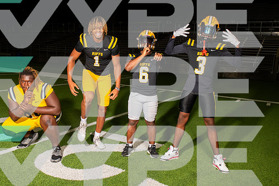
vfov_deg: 35.1
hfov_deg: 50.5
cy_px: 87
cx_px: 119
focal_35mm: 38
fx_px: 295
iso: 800
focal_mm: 32
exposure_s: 1/320
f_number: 7.1
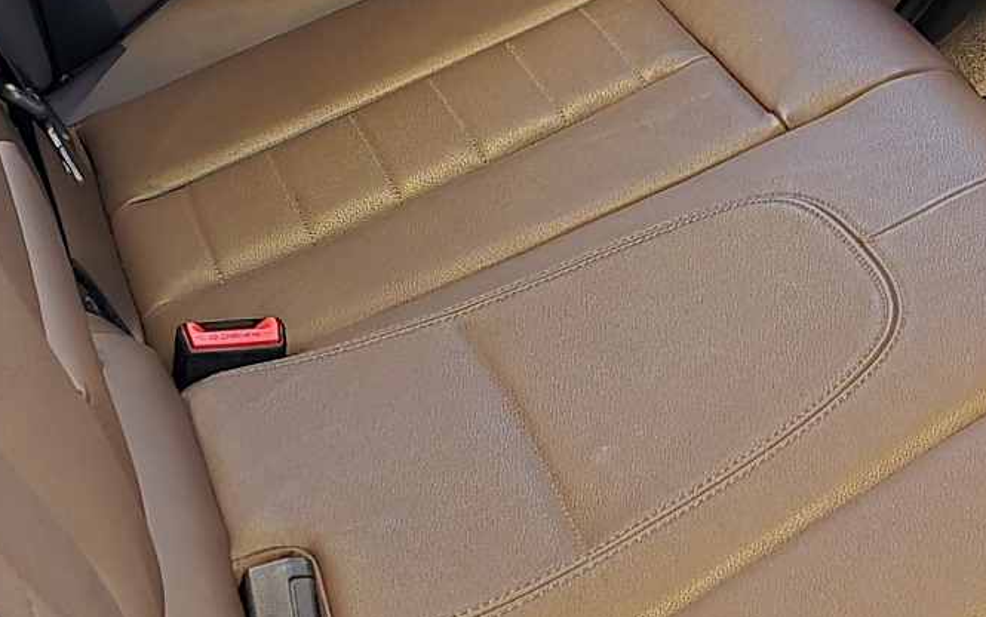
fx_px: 2365
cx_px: 1237
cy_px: -389
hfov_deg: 21.6
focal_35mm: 88
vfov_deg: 13.7
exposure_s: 1/15
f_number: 1.7
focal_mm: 6.3
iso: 3200
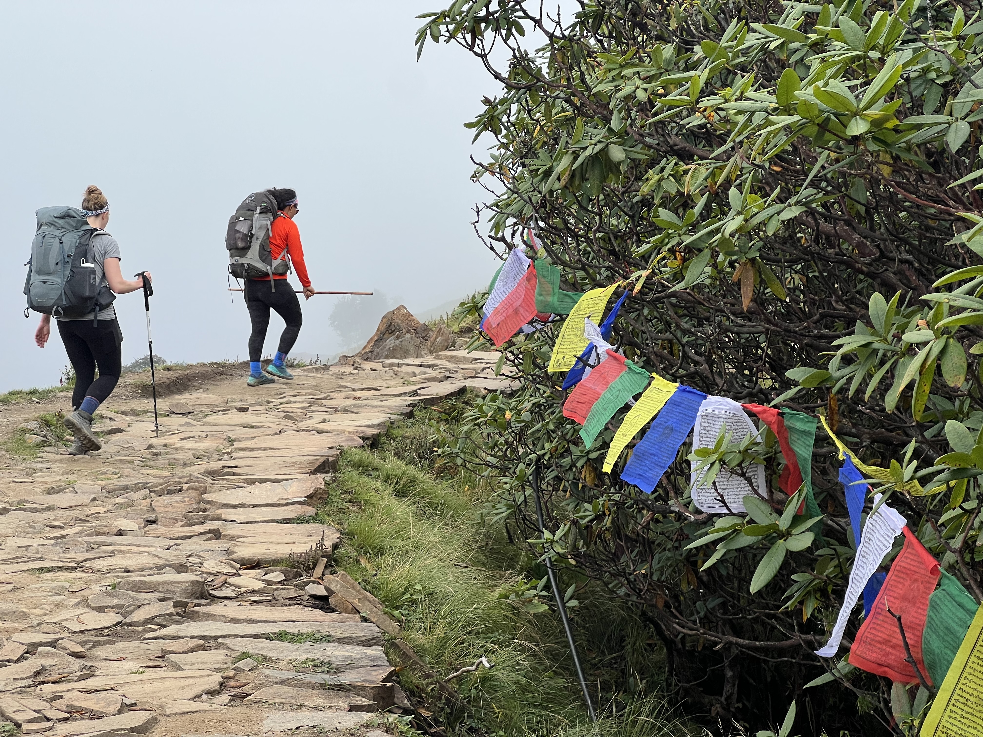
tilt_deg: -5.6
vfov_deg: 19.1
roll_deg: +0.3
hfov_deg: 25.3
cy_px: 368
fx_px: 2187
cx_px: 492
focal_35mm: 77
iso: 32
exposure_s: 1/215
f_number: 2.8
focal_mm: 9
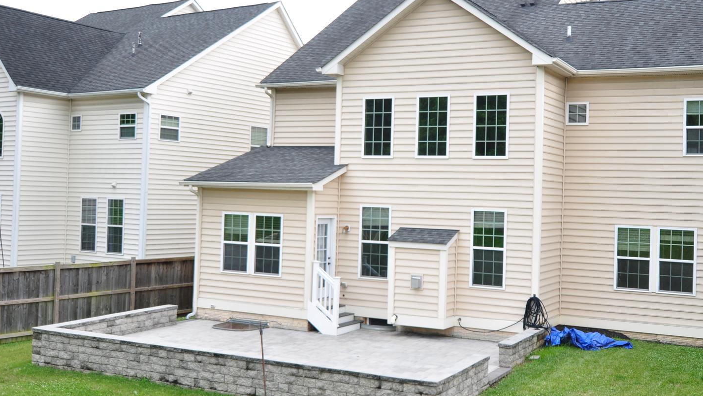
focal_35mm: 45
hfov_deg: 45.2
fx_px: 839
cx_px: 420
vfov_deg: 26.5
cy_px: 176
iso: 200
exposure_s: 1/200
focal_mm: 20
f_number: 3.5
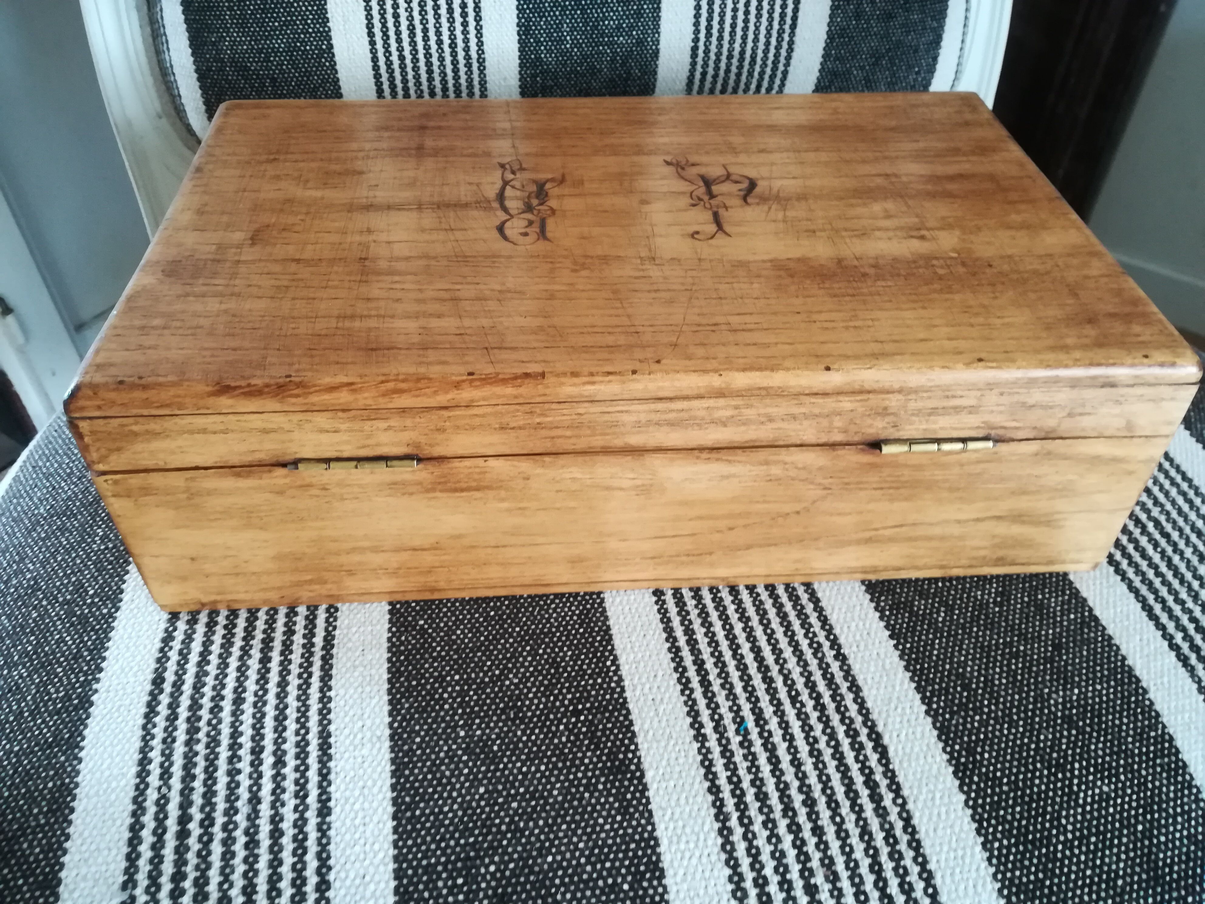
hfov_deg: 67.3
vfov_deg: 53.1
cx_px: 602
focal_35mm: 26
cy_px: 452
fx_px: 905
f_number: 2.2
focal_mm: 3.83
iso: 400
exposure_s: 1/25
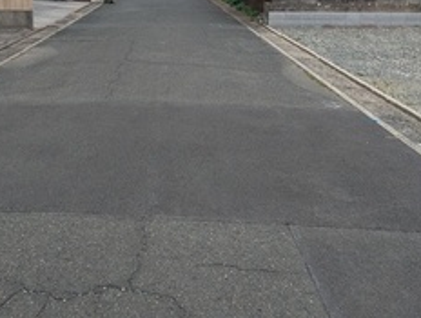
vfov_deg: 40.0
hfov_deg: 54.3
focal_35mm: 33
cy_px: 35
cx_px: 147
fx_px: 402
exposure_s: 1/590
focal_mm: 2.35
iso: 47
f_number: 2.2
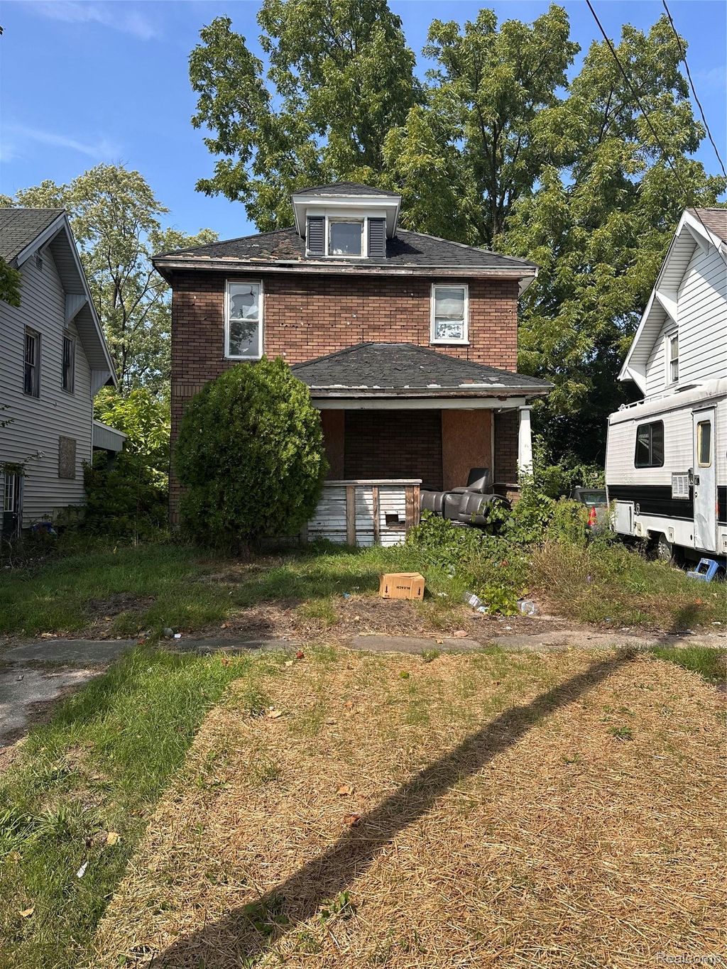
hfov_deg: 56.8
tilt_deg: +2.6
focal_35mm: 24
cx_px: 364
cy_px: 484
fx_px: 672
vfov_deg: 71.6
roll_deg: +0.3
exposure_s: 1/2967
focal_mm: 6.86
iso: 80
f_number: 1.78
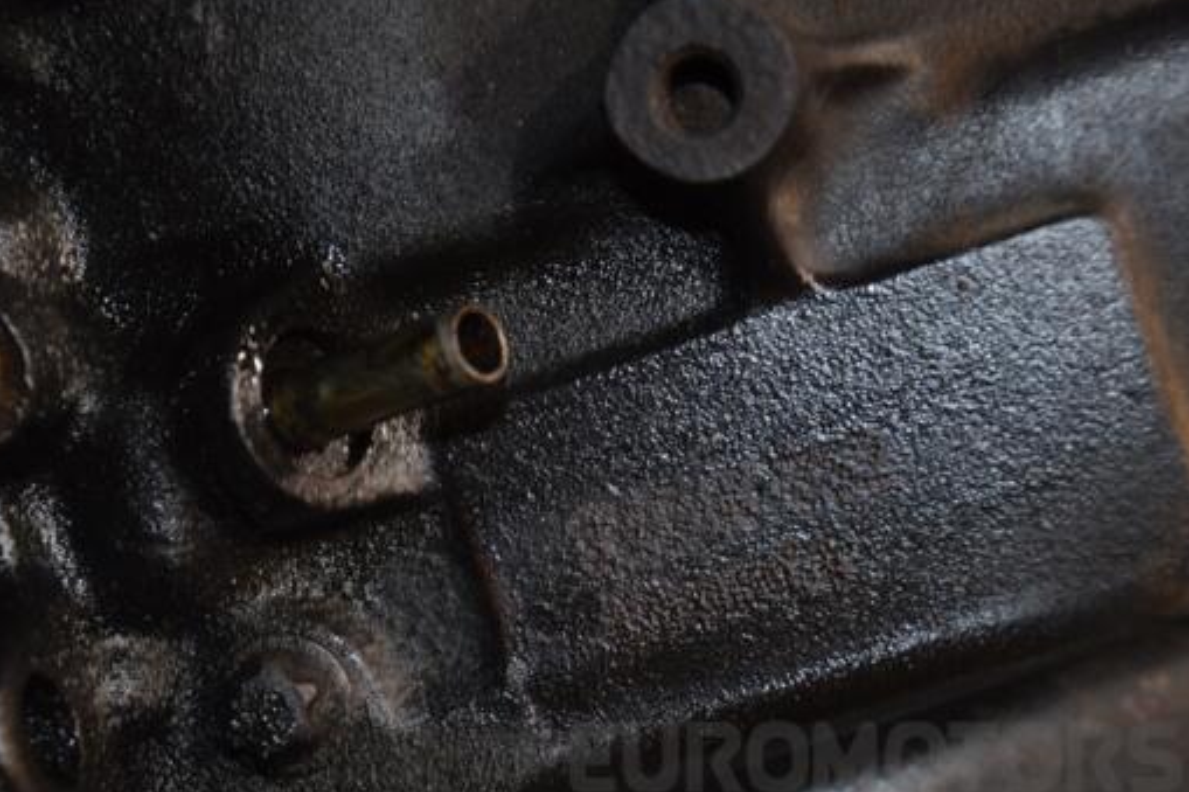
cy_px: 446
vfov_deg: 14.9
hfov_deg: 22.1
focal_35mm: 92
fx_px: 3037
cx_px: 526
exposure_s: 1/60
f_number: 5
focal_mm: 52
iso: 800
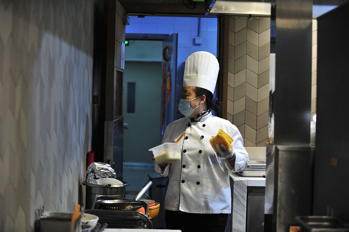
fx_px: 678
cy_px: 116
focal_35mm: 70
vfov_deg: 19.4
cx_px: 174
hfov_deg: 28.9
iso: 1000
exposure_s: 1/100
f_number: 2.8
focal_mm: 70
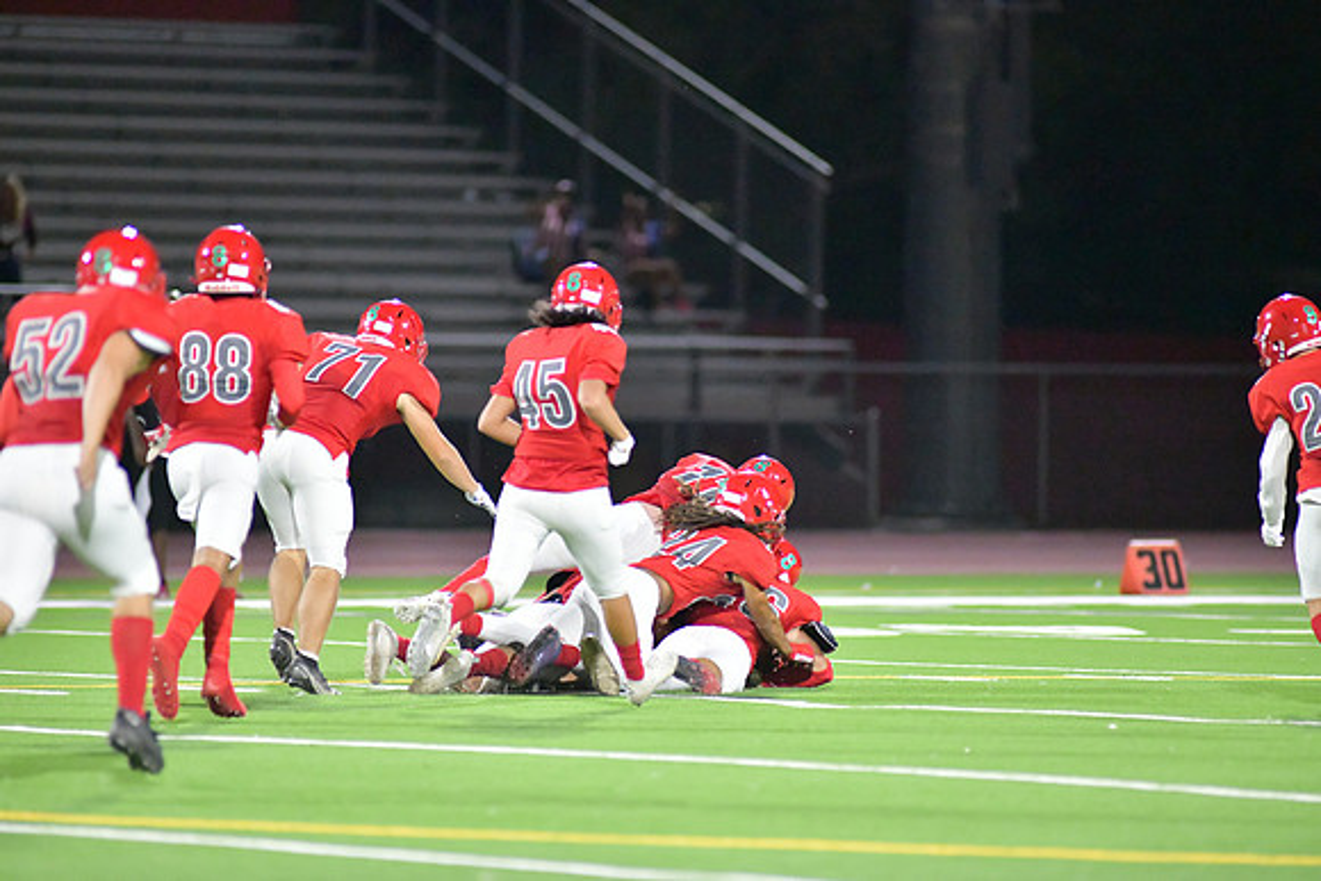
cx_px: 660
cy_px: 440
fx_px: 11010
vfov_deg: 4.6
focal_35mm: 300
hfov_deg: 6.9
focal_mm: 300
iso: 14400
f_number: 3.2
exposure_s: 1/1250
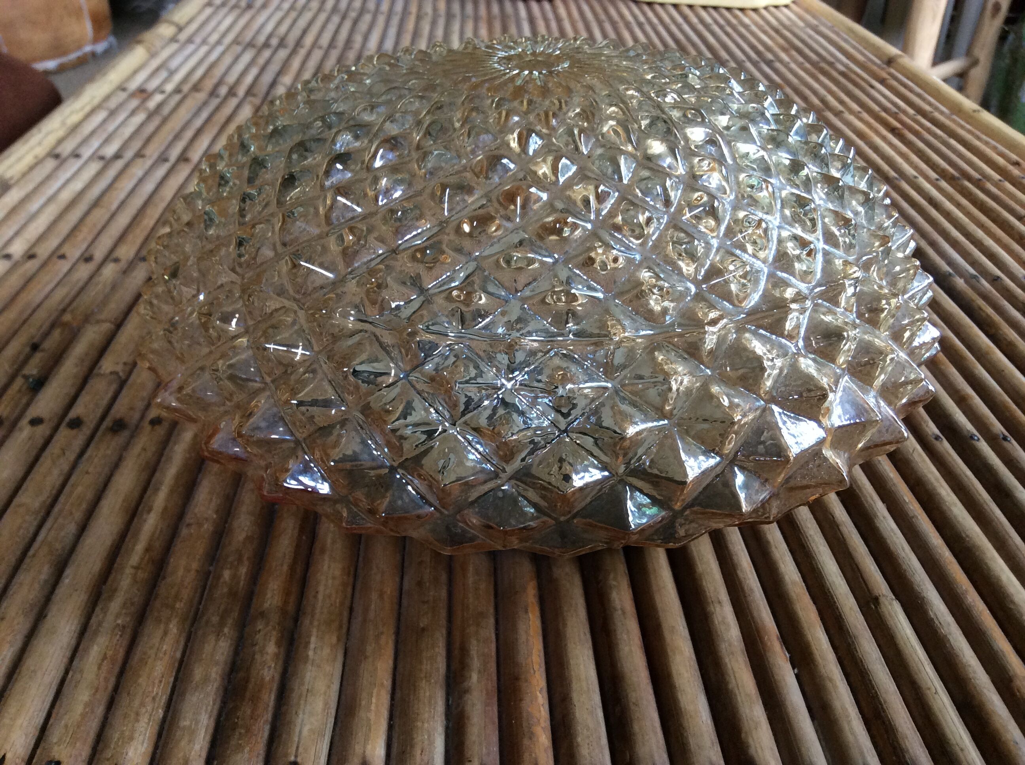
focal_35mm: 32
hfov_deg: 56.9
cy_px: 382
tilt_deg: -32.6
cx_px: 512
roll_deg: -0.6
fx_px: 946
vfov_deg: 44.1
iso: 100
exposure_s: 1/25
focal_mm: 3.3
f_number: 2.4
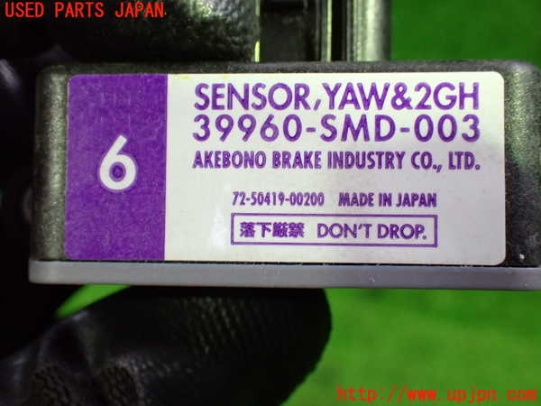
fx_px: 688
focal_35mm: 44
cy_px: 203
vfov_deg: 32.9
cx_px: 270
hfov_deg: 42.9
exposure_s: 1/40
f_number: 2.9
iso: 800
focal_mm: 7.84
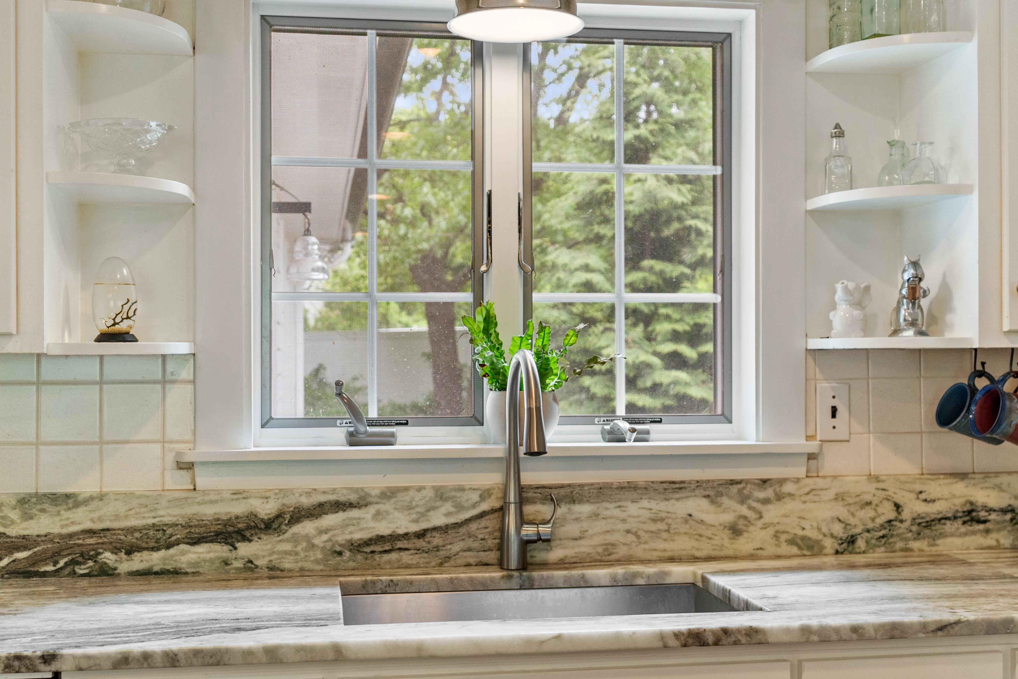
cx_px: 509
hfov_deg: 46.4
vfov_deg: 31.9
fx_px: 1188
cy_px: 340
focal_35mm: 42
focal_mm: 28
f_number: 3.5
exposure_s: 1/30
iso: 400
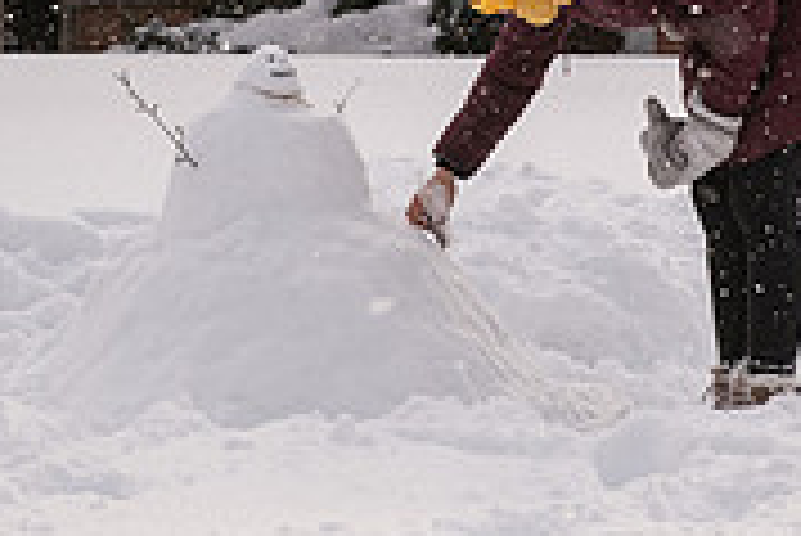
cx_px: 472
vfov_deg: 6.0
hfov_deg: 9.0
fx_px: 5077
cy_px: -97
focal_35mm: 228
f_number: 9
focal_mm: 70
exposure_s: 1/800
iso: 500
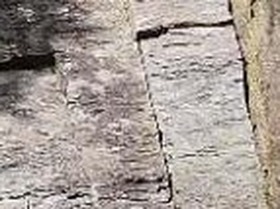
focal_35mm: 287
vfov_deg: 5.2
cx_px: -699
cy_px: -33
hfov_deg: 6.1
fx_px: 2320
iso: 100
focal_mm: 20
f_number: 3.5
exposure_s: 1/500
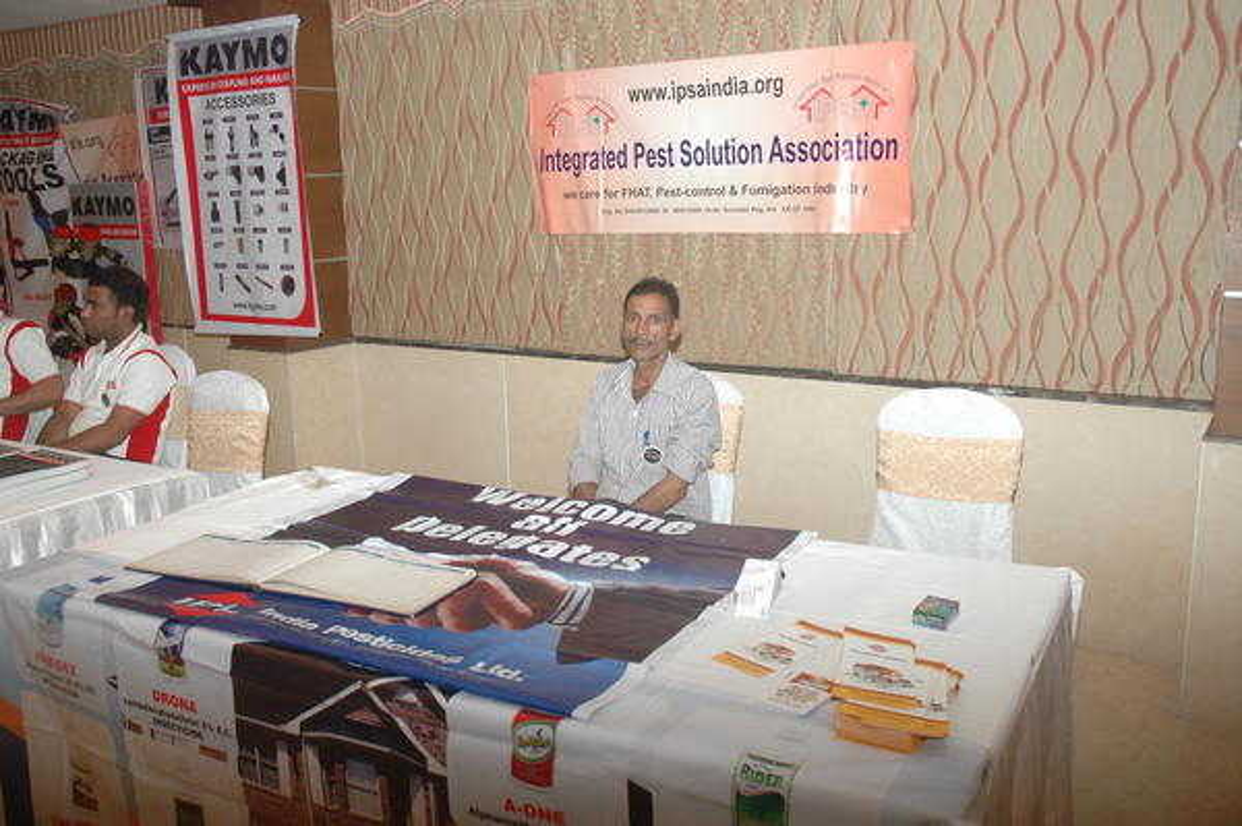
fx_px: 1138
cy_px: 413
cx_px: 621
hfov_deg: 57.3
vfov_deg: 39.9
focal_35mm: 33
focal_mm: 22
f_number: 4.5
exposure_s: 1/60
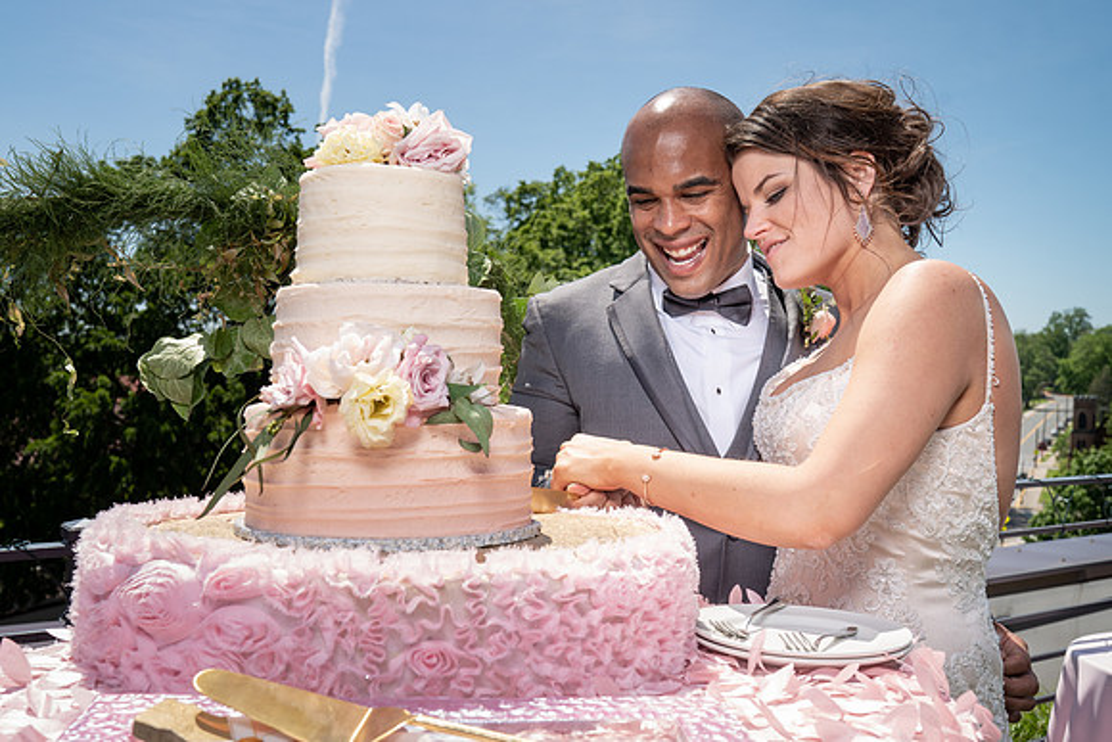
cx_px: 535
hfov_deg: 51.1
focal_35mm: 38
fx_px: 1162
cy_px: 385
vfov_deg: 35.4
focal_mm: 35
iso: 50
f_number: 7.1
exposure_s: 1/250
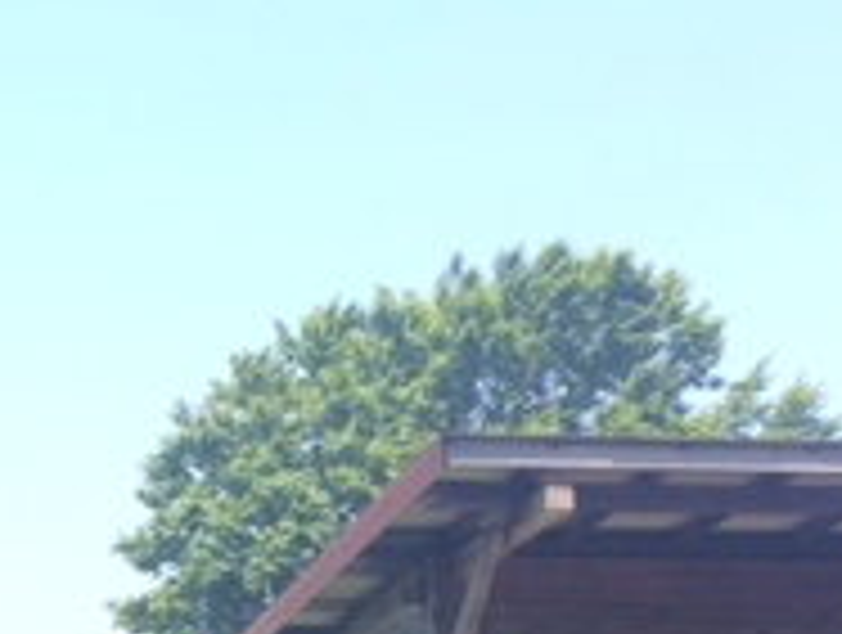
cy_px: 665
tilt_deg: +6.0
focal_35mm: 99
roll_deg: +0.6
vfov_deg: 14.7
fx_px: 2413
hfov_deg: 19.1
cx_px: -36
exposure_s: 1/622
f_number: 2.2
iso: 32
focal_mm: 4.15
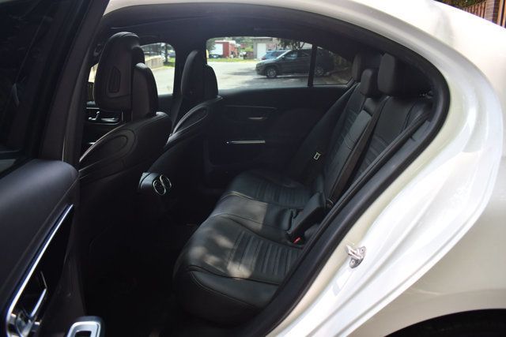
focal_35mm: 27
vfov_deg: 48.0
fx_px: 380
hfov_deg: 67.4
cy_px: 168
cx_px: 253
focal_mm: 18
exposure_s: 1/250
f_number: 3.5
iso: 720
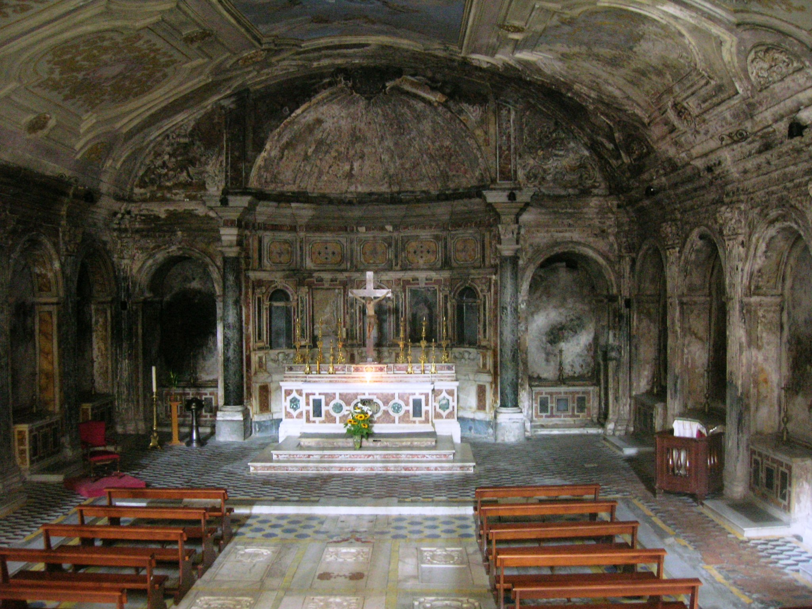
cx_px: 406
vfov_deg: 41.8
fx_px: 798
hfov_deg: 54.0
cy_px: 304
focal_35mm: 34
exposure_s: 1
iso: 200
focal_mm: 5.7
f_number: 2.9
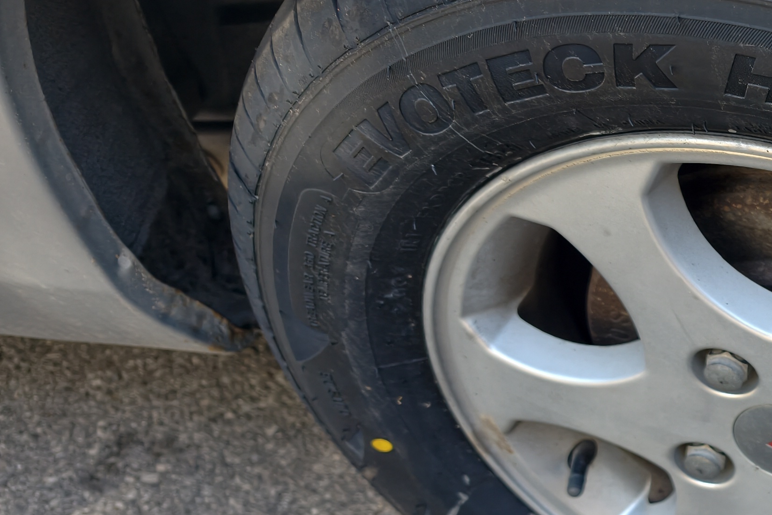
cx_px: 928
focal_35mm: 62
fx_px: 1329
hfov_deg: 28.2
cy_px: 375
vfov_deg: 21.7
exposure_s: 1/226
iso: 72
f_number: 1.57
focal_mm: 7
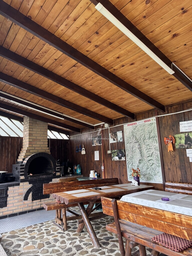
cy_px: 128
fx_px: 177
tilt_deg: +11.2
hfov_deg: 56.8
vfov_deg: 71.6
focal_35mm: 24
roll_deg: +2.0
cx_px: 96
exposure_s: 1/110
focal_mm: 6.76
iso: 200
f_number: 1.78
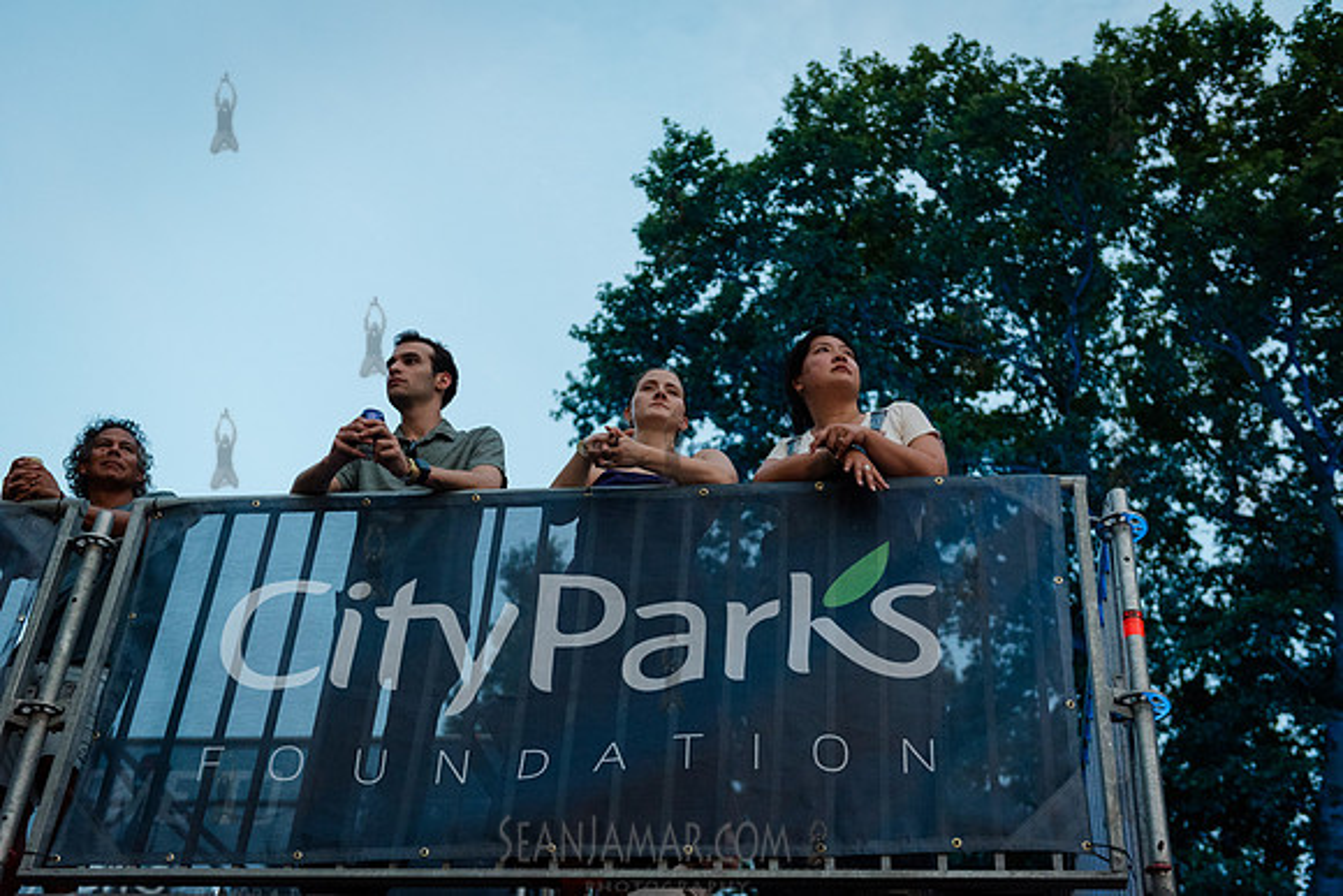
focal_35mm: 48
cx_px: 672
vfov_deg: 28.1
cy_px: 448
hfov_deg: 41.1
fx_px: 1791
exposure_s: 1/125
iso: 4000
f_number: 3.2
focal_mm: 48
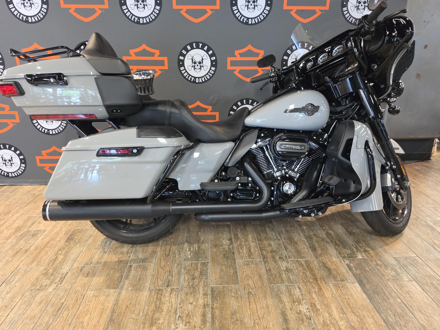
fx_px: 292
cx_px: 220
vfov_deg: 58.9
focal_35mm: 23
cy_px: 165
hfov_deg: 73.9
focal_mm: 6.5
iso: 800
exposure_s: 1/120
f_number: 1.4
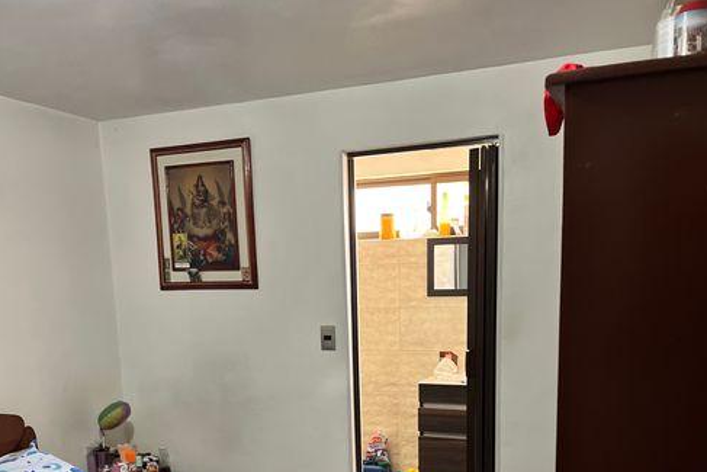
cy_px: 412
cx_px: 359
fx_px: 727
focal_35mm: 37
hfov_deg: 51.9
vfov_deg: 34.3
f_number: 1.6
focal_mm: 5.1
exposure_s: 1/40
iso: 640
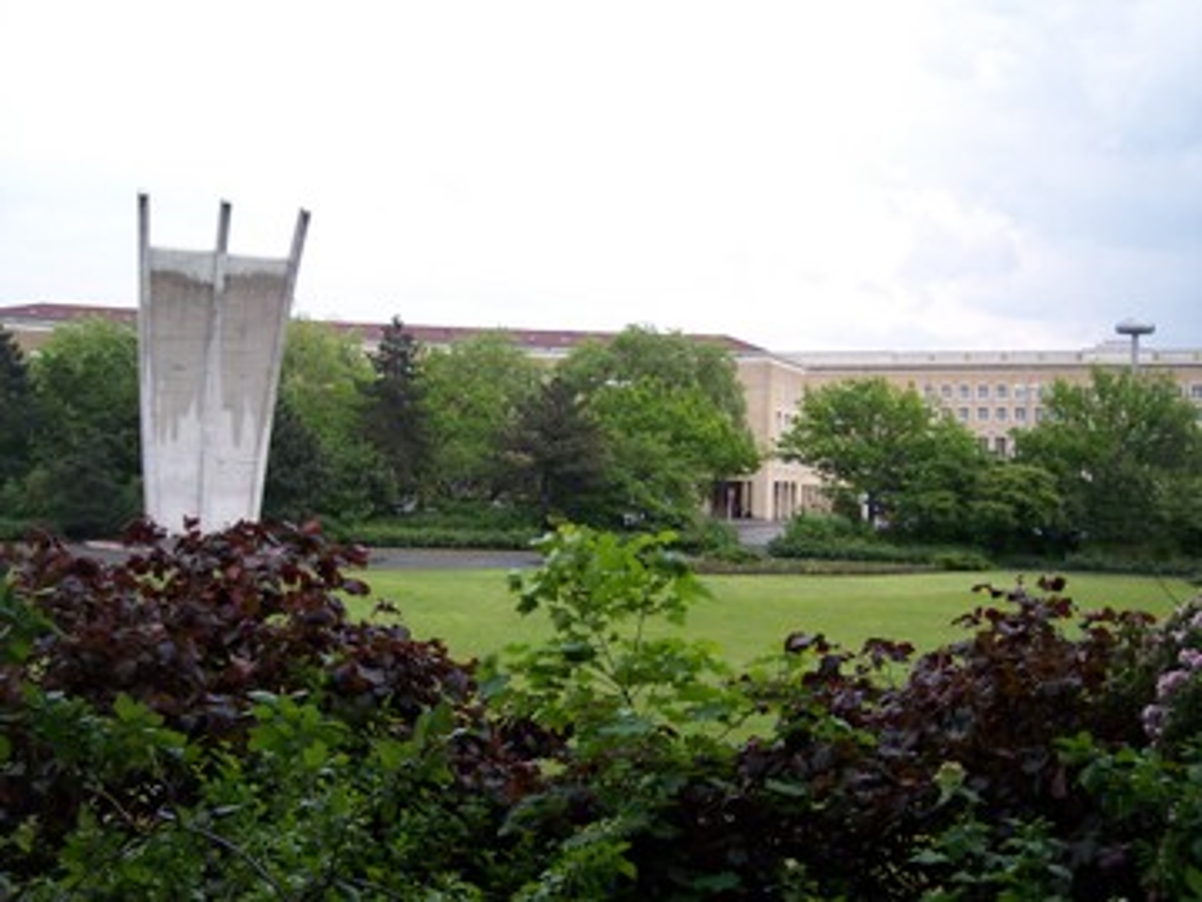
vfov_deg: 37.7
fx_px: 1320
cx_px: 601
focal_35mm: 38
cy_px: 451
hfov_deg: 49.0
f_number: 2.8
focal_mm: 8
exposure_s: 1/700
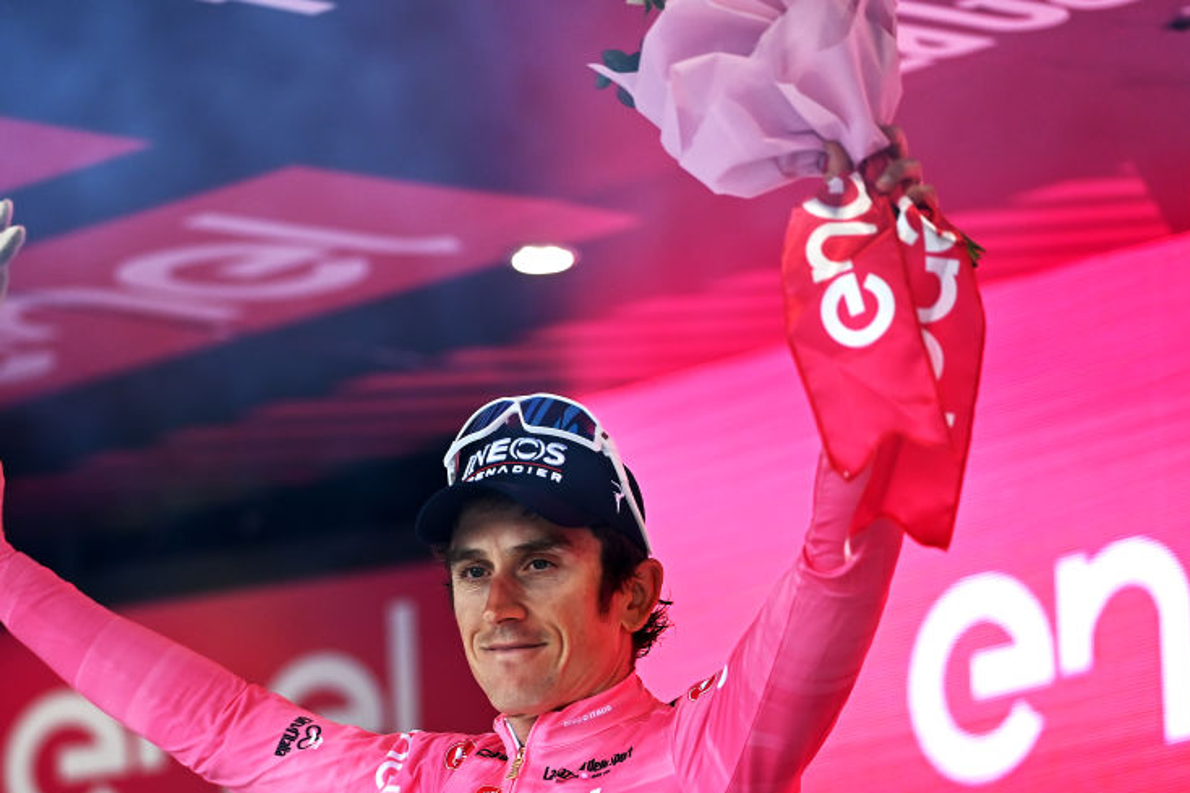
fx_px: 10608
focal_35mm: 321
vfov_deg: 4.3
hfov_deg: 6.4
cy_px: 502
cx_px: 454
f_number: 2.8
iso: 1250
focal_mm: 230
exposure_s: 1/1250
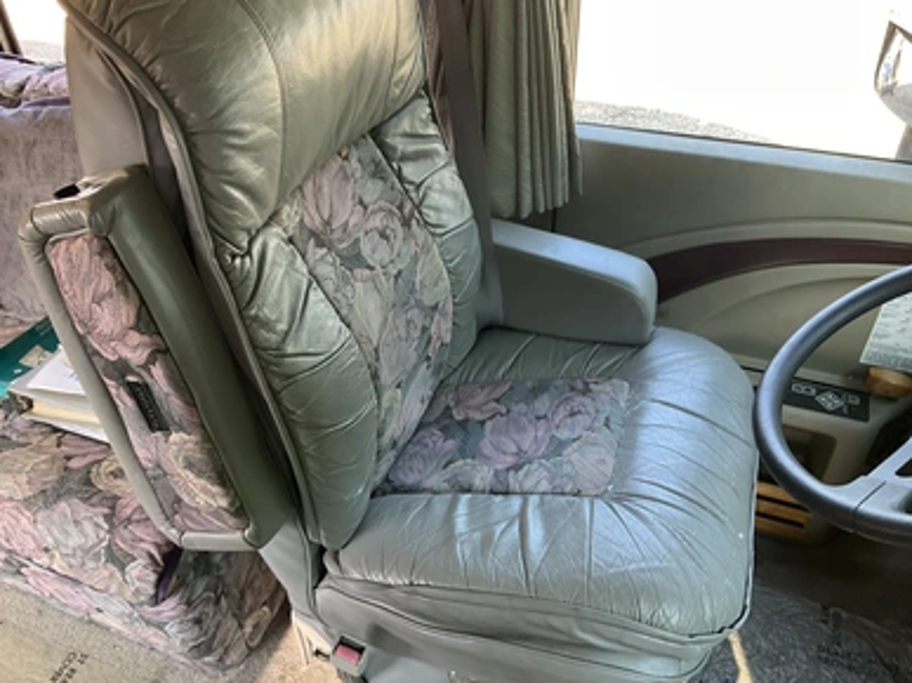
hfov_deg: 60.0
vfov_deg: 46.8
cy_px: 351
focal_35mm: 30
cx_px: 443
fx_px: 790
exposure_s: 1/77
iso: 64
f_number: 1.8
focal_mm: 3
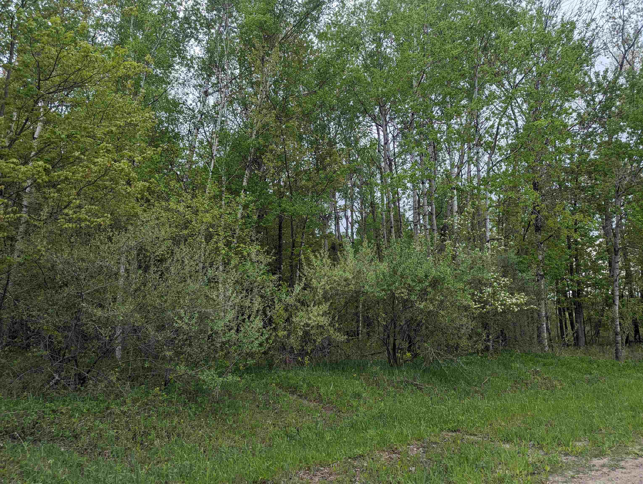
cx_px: 322
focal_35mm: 24
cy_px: 242
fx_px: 446
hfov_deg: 71.5
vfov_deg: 56.9
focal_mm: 6.81
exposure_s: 1/313
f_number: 1.85
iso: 42
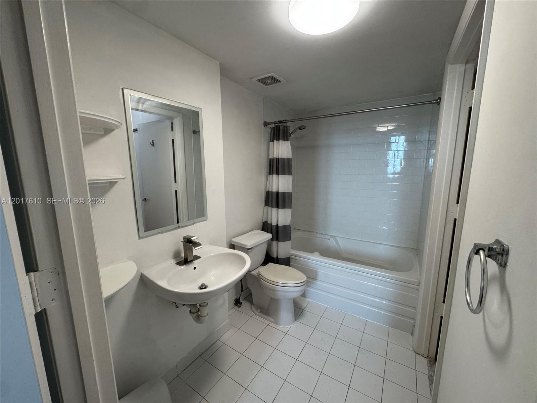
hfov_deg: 102.1
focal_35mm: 14
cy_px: 202
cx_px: 268
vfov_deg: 85.7
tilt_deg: -10.2
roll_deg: +0.3
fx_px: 217
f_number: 2.2
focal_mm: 2.22
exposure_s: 1/120
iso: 160
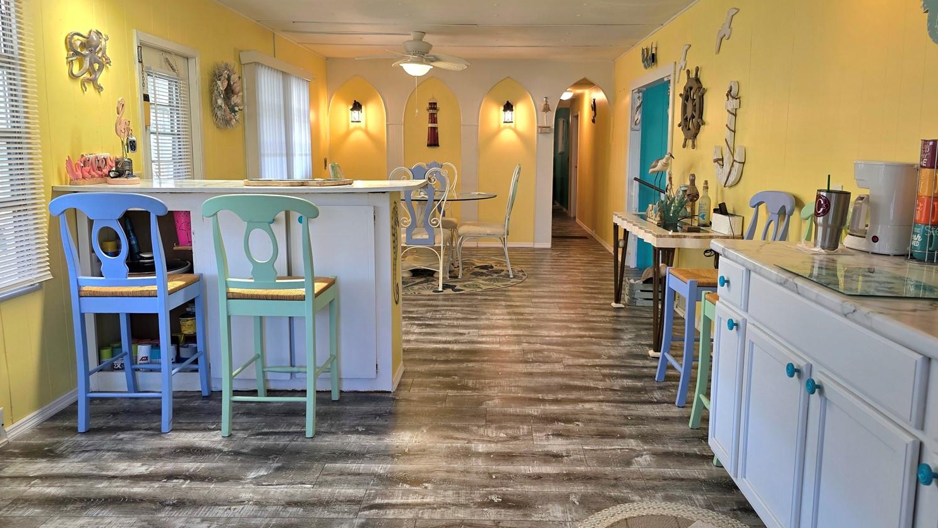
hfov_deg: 69.9
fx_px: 671
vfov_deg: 42.8
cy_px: 230
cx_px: 479
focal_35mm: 27
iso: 100
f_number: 1.7
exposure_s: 1/120
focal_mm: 6.3
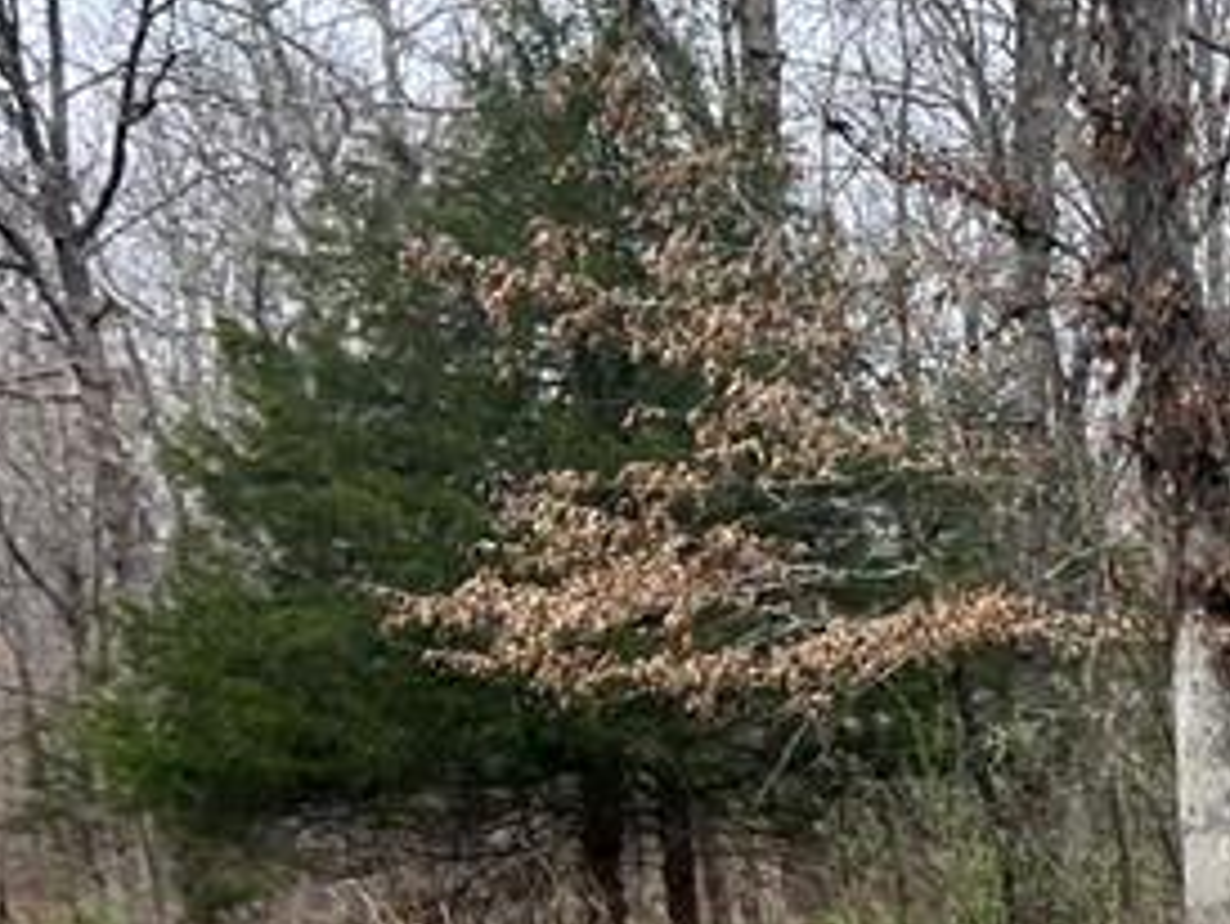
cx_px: 2271
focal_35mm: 97
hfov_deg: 16.6
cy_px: 1045
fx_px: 3450
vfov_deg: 14.9
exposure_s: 1/212
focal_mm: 5.7
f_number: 1.5
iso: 40
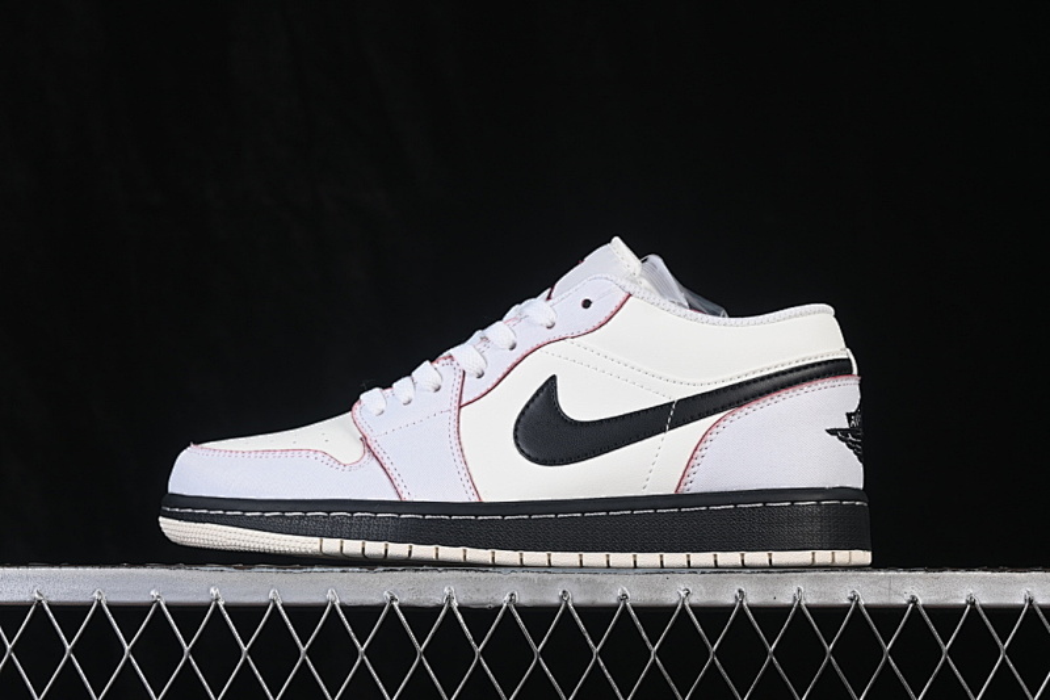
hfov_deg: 27.0
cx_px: 525
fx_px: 2187
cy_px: 350
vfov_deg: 18.2
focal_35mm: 75
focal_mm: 50
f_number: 8
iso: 160
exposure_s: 1/80
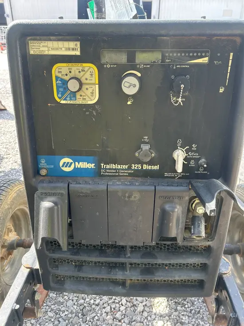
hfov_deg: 53.1
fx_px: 244
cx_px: 122
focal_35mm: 26
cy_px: 163
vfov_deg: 67.3
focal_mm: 5.7
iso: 50
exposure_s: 1/251
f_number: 1.5
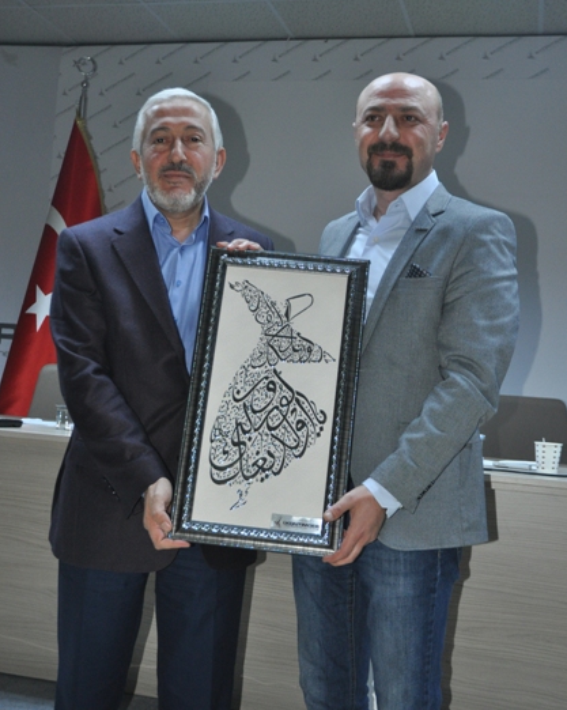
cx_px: 281
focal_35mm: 47
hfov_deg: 32.3
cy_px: 365
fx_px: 978
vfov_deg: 39.9
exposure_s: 1/60
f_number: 3.8
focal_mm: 27
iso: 800
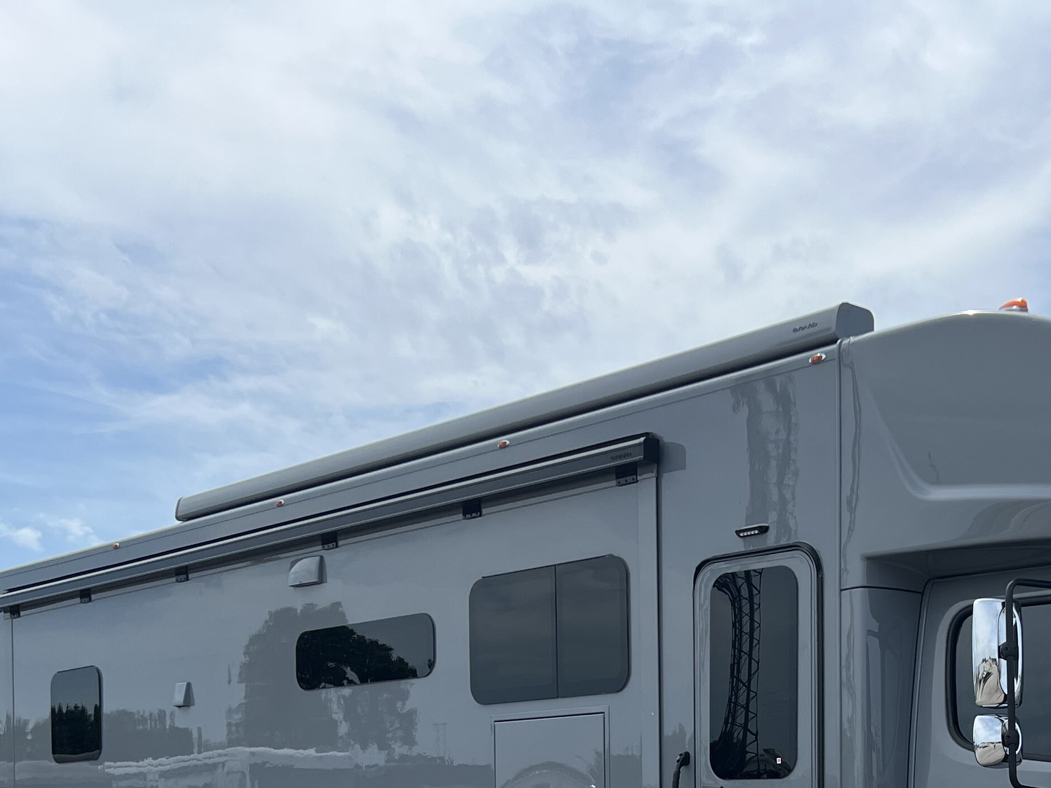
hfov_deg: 33.4
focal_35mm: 56
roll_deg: +0.1
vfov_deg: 24.5
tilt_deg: +0.4
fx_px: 1700
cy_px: 846
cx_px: 834
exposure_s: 1/5587
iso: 50
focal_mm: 5.7
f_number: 1.5
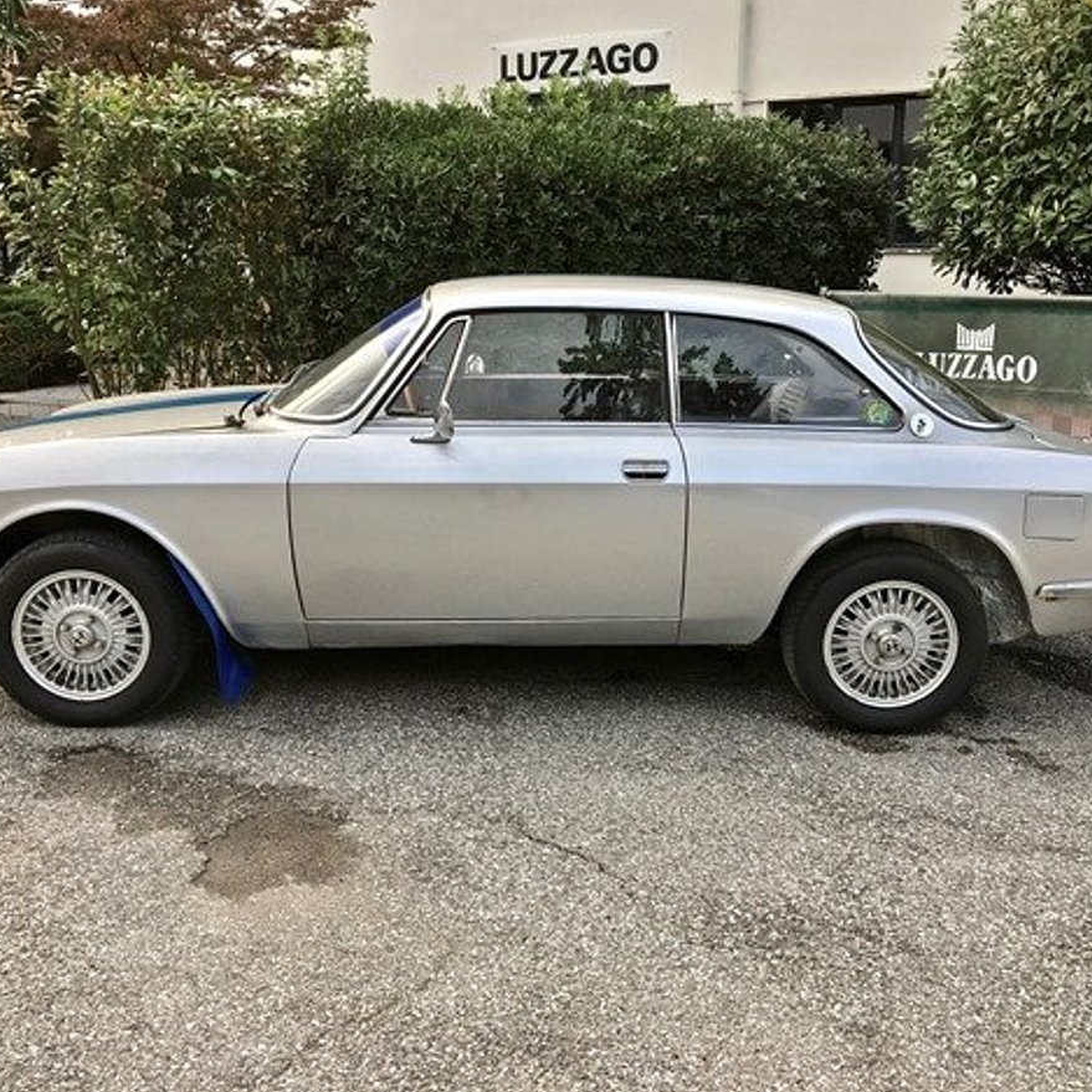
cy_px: 537
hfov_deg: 47.2
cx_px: 538
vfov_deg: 47.2
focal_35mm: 35
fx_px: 1249
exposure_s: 1/363
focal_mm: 4.15
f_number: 2.2
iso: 25
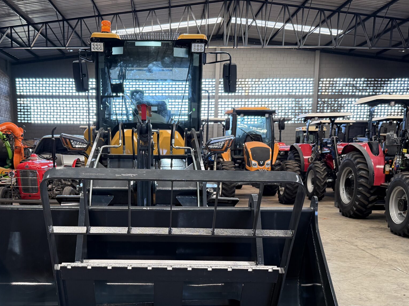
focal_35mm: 40
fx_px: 473
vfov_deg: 35.0
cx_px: 154
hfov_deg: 46.4
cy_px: 239
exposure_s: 1/60
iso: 250
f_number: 1.78
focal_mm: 6.76
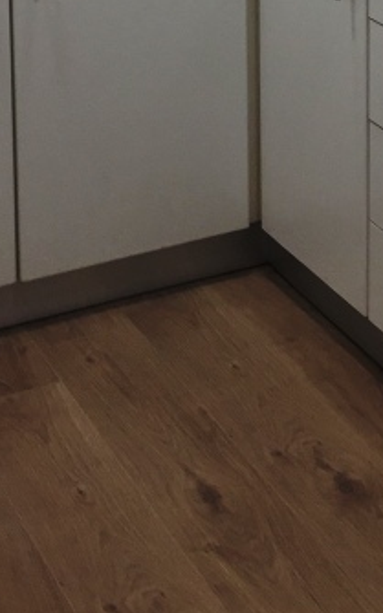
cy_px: -254
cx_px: 323
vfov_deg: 19.7
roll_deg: -0.9
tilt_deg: -8.9
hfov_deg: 13.8
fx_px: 1572
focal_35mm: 94
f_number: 2.2
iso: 50
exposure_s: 1/100
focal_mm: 4.15
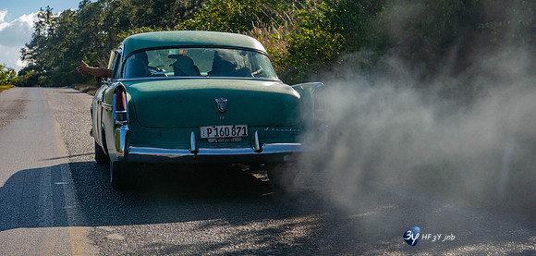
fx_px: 1044
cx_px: 267
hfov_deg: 28.8
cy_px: 142
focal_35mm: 76
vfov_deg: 14.0
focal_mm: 70
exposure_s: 1/2500
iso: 2500
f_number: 9
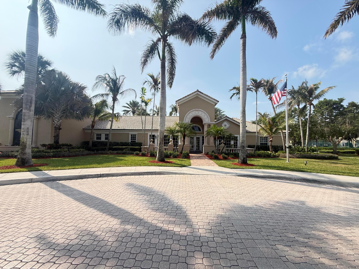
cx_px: 180
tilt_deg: +4.6
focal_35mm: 14
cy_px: 134
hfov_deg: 102.1
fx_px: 145
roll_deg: -0.6
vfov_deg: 85.7
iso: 50
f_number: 2.2
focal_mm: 2.22
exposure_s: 1/970
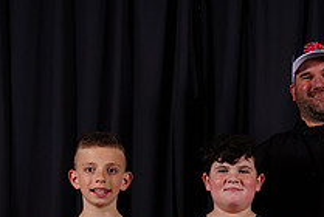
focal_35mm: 169
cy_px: 284
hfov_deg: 12.1
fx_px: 1523
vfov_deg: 8.0
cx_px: 284
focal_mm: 61
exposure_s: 1/200
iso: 200
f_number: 6.3
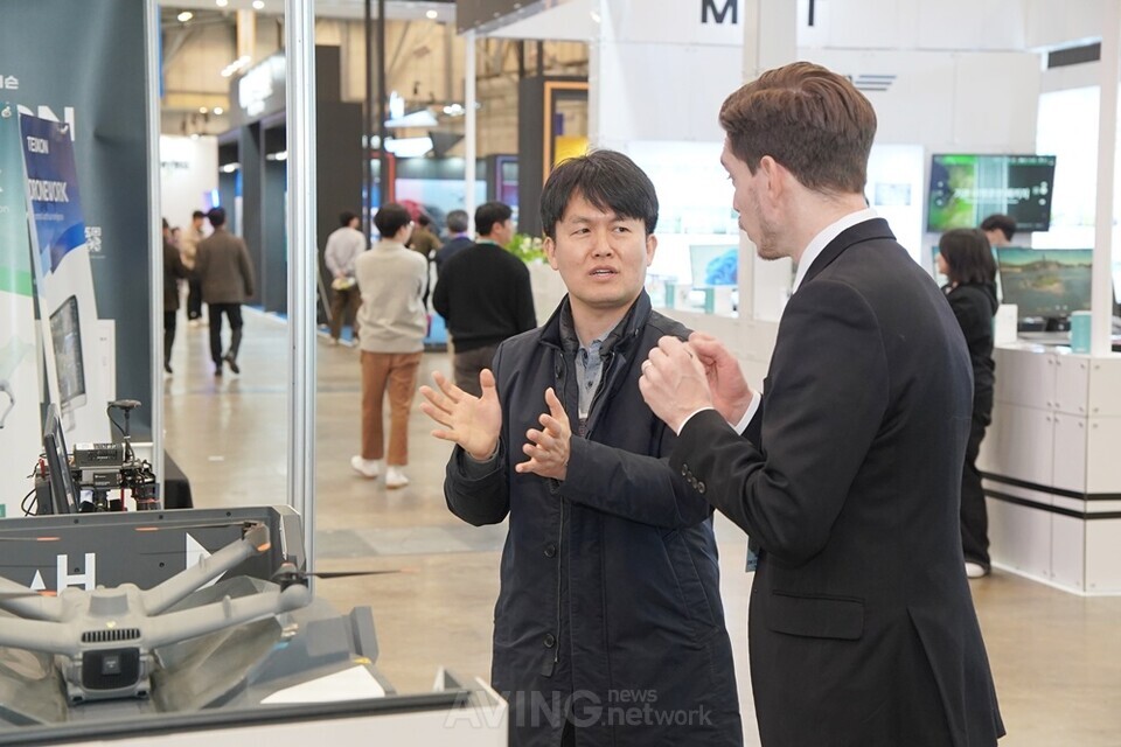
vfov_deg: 22.3
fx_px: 1899
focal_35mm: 61
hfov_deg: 32.9
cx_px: 560
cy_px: 374
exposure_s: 1/160
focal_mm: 41
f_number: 4
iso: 1600
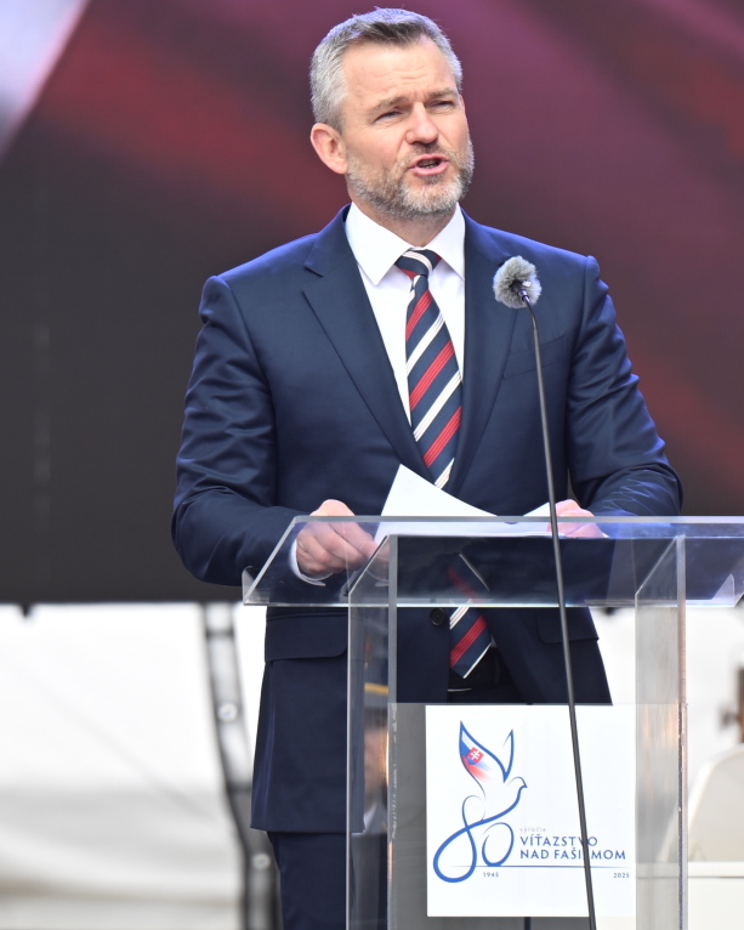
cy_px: 458
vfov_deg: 6.6
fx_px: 8091
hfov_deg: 5.3
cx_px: 419
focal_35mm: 294
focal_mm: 200
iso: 40
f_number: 4
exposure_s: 1/125
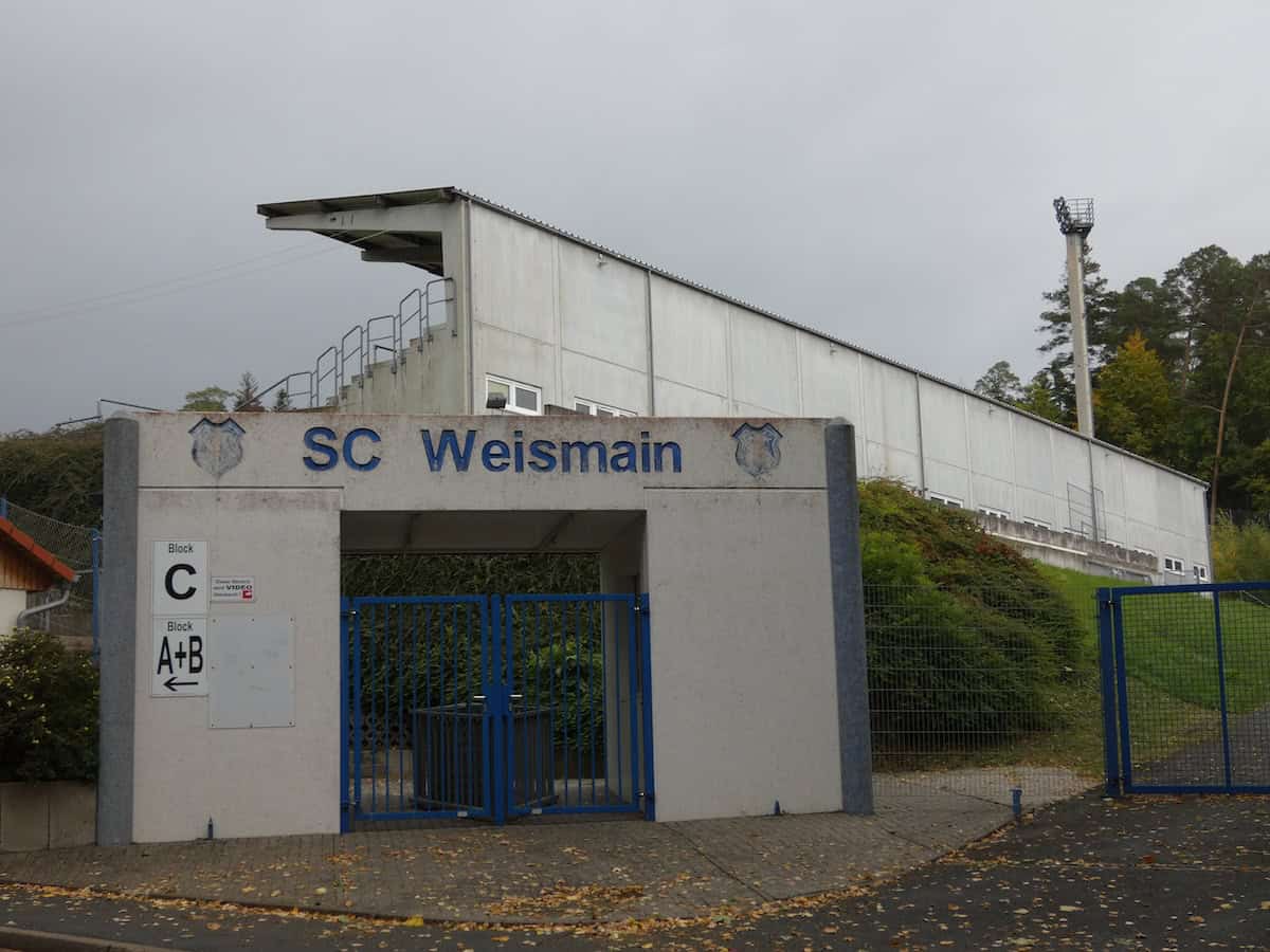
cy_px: 476
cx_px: 635
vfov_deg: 31.5
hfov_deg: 41.2
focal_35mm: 46
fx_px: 1688
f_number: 3.8
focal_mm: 8.2
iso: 100
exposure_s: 1/250
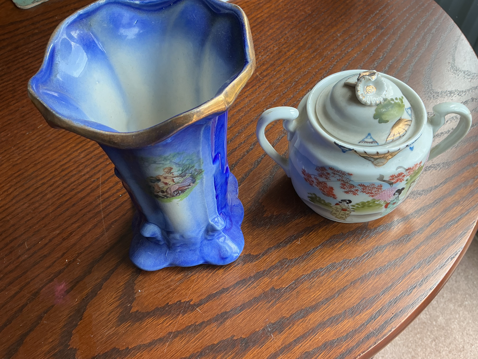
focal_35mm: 29
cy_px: 180
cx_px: 239
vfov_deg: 48.2
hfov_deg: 61.7
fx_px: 400
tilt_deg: -53.3
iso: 40
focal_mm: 3
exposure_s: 1/120
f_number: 1.8
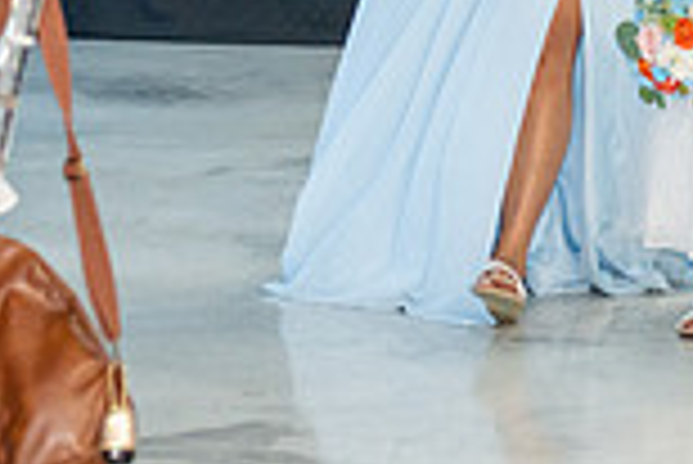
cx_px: 612
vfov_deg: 5.5
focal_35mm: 248
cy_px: -137
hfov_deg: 8.3
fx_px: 4778
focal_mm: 66
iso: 1000
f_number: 3.2
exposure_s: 1/160
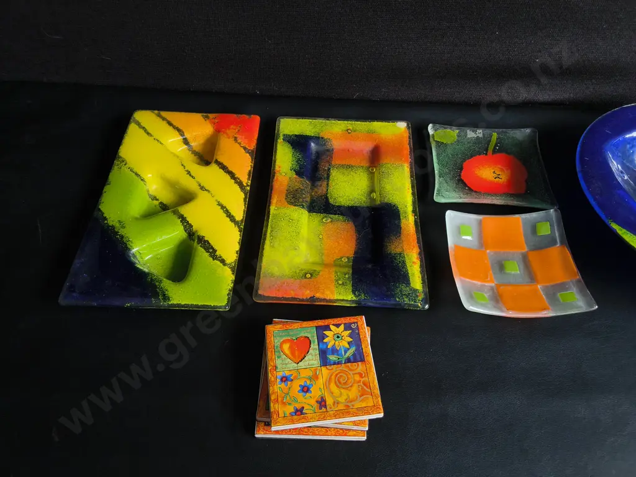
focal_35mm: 27
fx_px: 496
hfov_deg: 65.3
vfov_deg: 51.4
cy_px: 238
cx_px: 318
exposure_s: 1/120
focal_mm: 2.87
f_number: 2
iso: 50
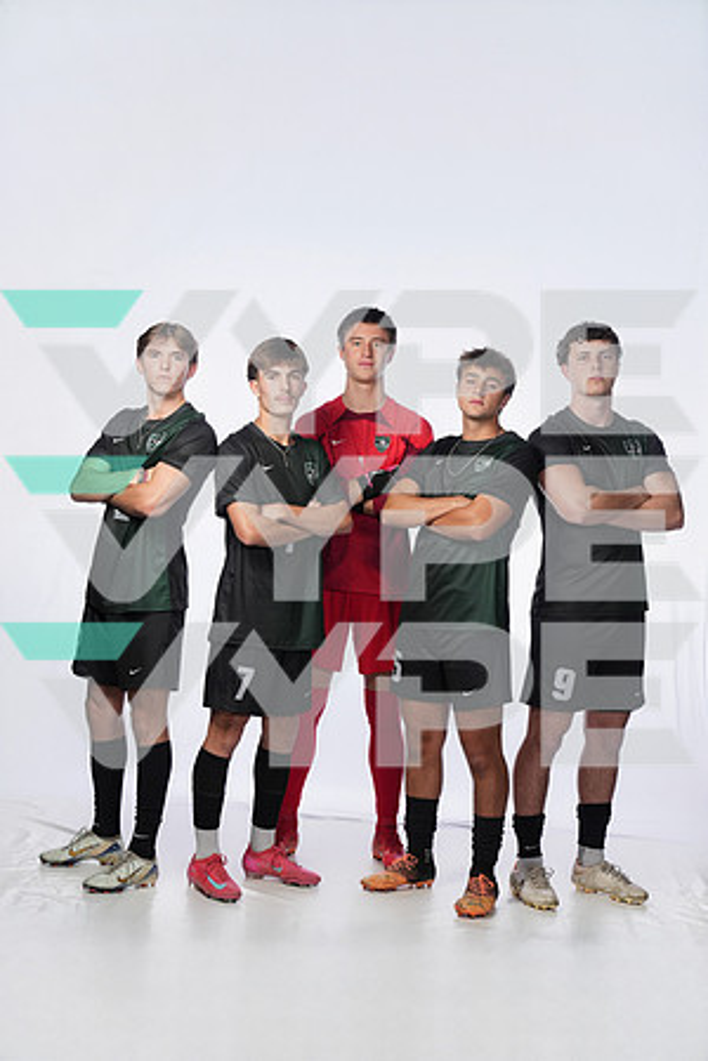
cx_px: 354
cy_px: 530
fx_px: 1976
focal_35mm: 67
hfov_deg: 20.3
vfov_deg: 30.1
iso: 800
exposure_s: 1/250
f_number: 8
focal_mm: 67
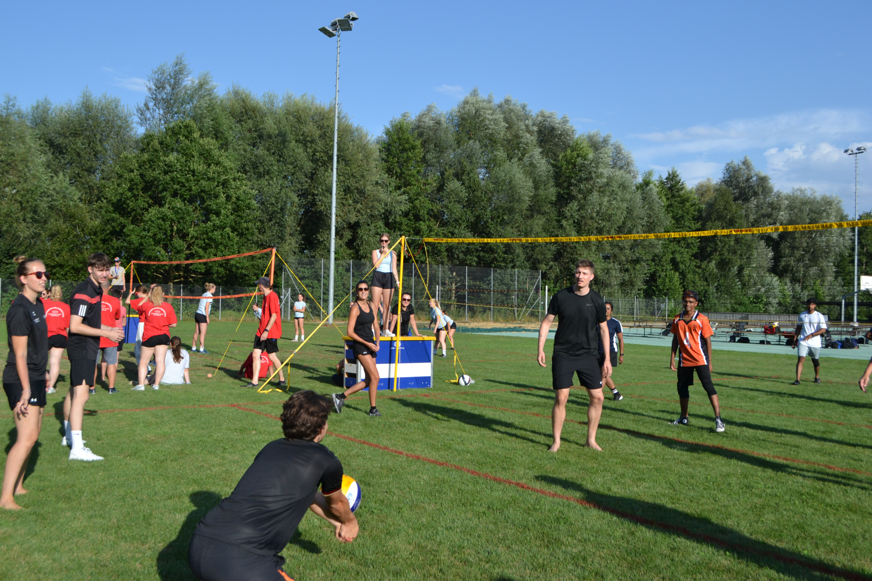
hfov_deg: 53.1
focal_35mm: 36
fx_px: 872
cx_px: 436
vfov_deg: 36.9
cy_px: 290
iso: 400
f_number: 6.3
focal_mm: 24
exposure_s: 1/1600
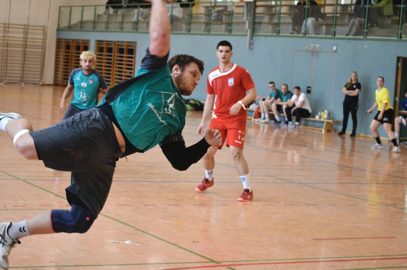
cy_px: 135
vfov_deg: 16.5
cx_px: 204
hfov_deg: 24.7
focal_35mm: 82
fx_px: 931
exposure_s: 1/400
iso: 1600
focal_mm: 55
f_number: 4
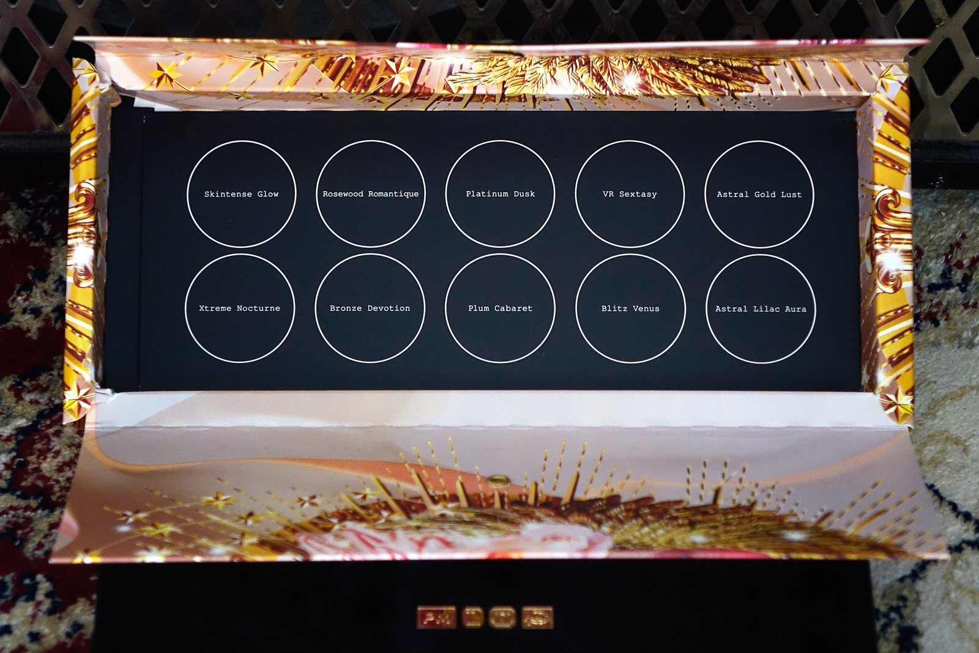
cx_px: 490
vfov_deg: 13.7
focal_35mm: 100
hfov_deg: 20.4
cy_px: 326
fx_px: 2719
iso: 800
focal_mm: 36.77
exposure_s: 1/125
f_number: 2.8
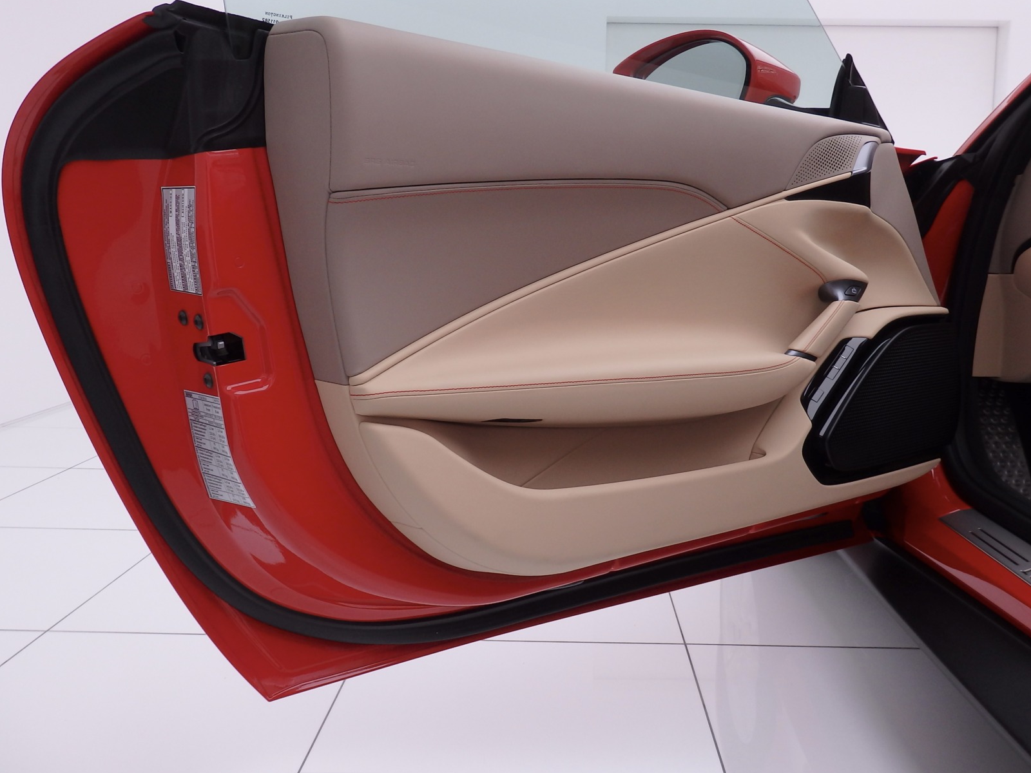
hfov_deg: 59.9
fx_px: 894
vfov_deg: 46.7
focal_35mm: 30
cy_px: 337
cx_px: 551
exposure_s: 1/80
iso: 125
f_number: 3
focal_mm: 4.5
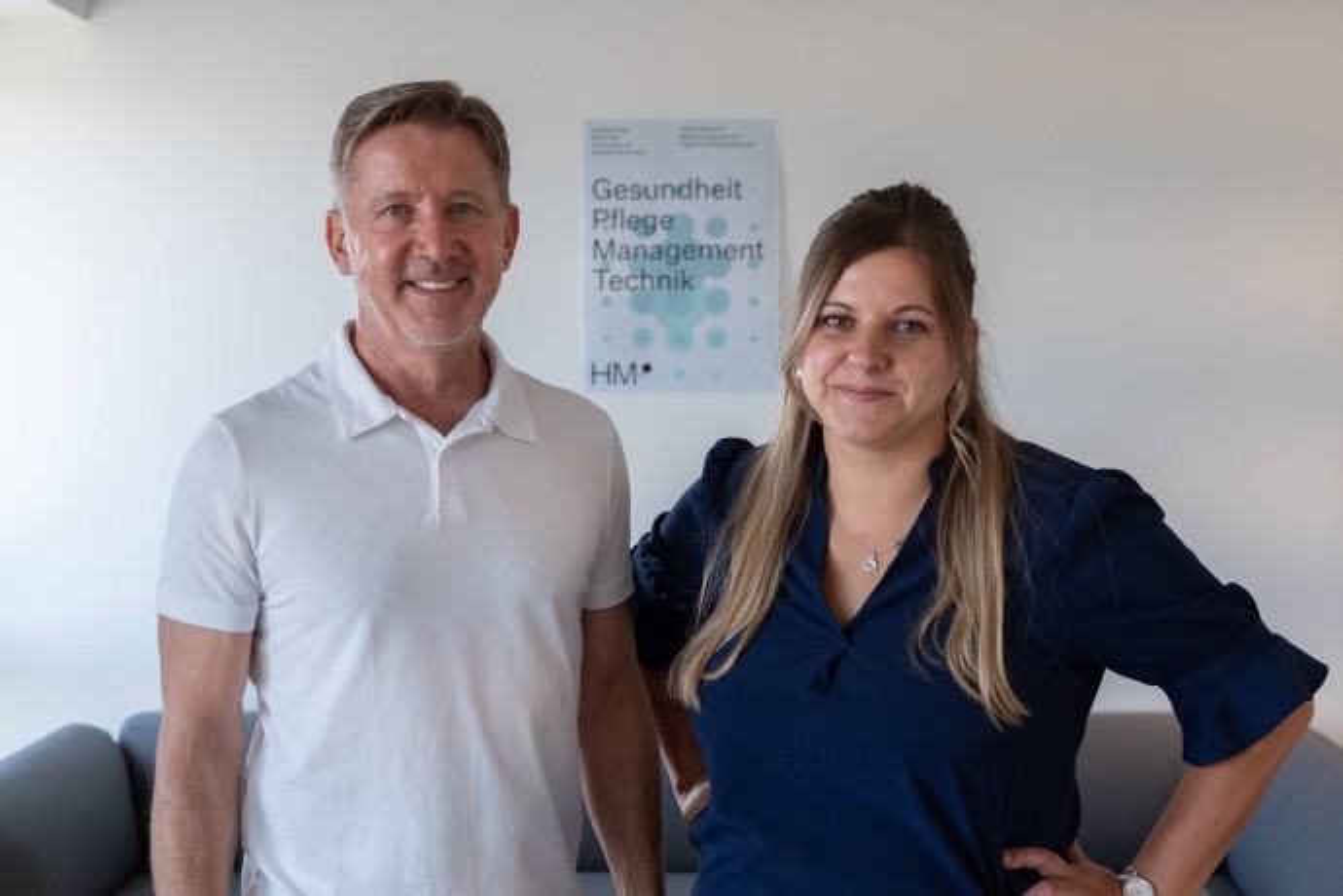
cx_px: 672
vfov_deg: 31.9
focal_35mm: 42
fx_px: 1567
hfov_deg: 46.4
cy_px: 448
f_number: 2.8
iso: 800
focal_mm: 28
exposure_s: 1/400
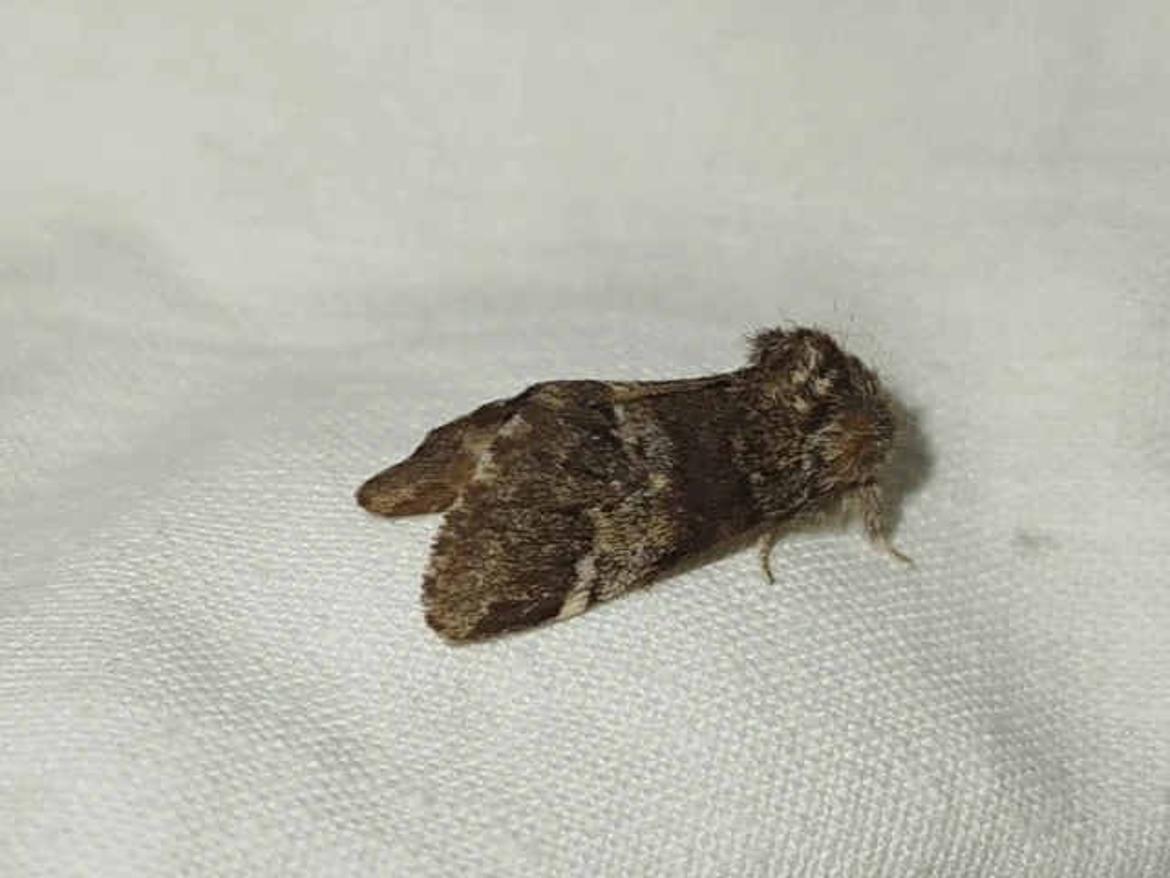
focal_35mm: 79
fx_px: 2670
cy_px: 439
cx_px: 585
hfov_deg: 24.7
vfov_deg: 18.7
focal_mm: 5.31
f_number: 1.7
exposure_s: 1/50
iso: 64
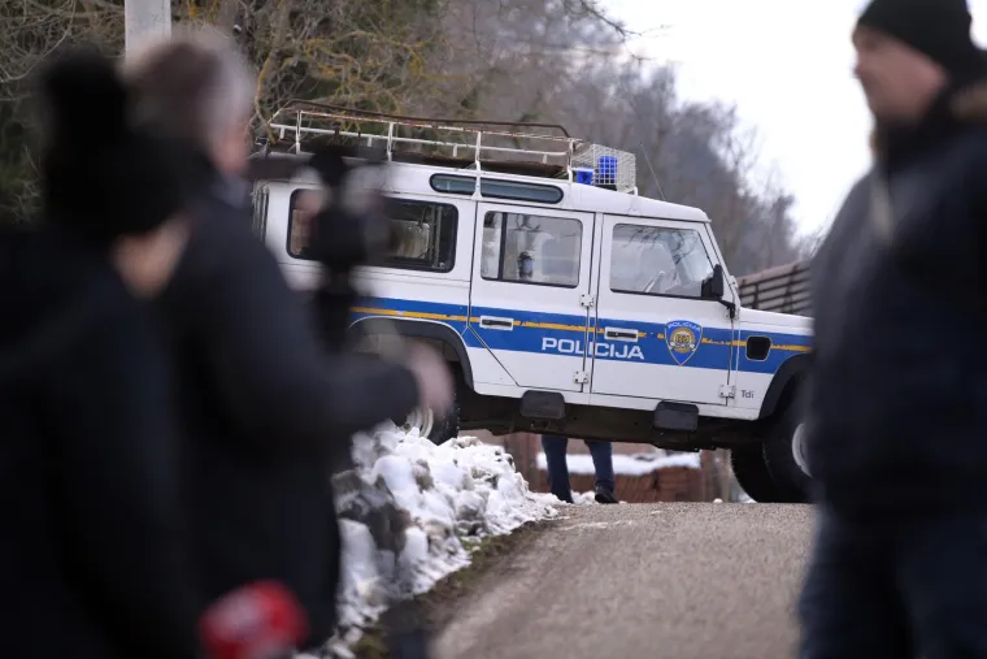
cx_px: 494
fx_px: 5484
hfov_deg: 10.3
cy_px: 330
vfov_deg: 6.9
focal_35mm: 200
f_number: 2.8
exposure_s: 1/320
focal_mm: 200
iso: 100
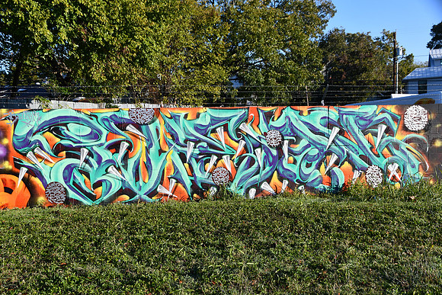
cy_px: 148
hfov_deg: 42.7
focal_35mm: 46
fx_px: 565
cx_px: 221
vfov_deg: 29.3
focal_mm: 31
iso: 110
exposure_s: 1/250
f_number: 8
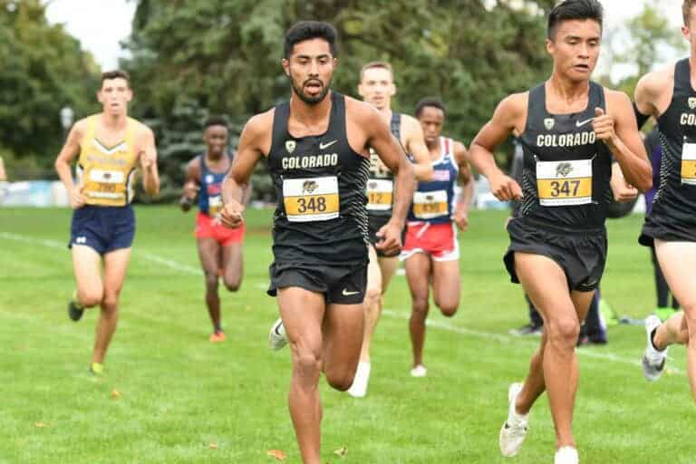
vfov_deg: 9.3
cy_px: 232
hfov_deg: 14.0
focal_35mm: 147
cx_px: 348
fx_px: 2842
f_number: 4
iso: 400
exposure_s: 1/800
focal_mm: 98
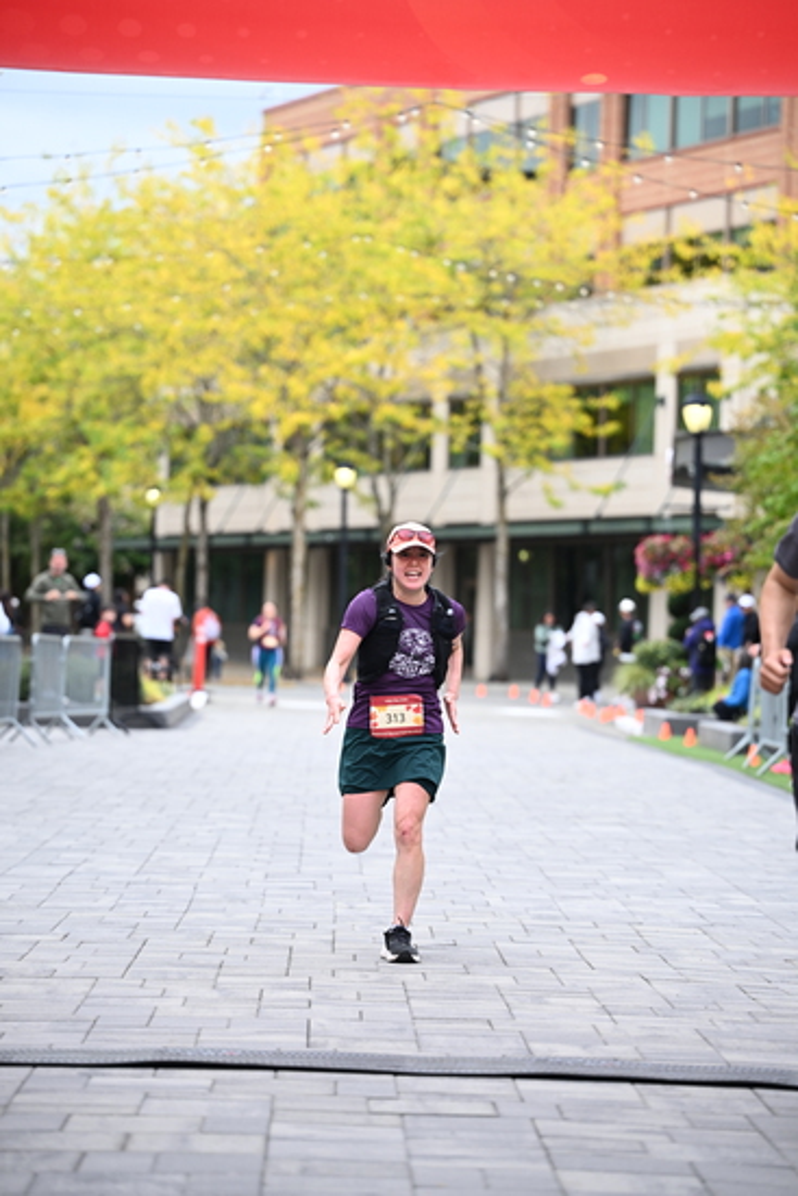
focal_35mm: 115
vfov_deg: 17.8
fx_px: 3821
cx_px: 399
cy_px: 598
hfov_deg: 11.9
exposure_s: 1/2000
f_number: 2.8
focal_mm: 115
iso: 640
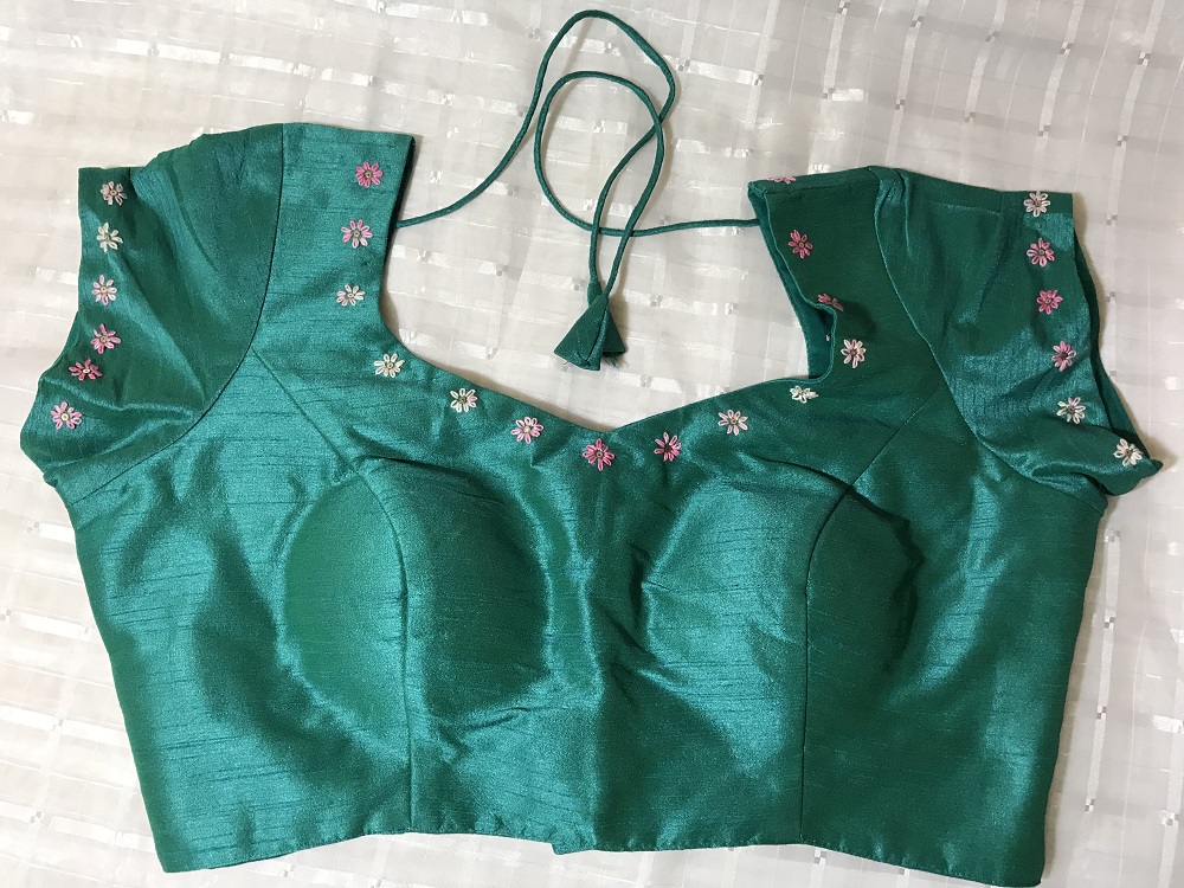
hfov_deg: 63.4
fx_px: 958
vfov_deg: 49.7
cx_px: 592
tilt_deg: -86.2
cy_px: 444
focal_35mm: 28
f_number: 1.8
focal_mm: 3.99
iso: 32
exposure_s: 1/24
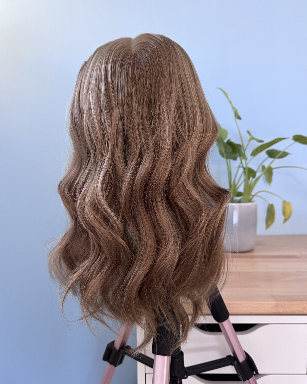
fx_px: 295
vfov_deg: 66.0
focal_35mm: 26
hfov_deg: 54.9
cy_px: 185
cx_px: 155
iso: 200
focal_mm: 6.76
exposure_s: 1/62
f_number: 1.78
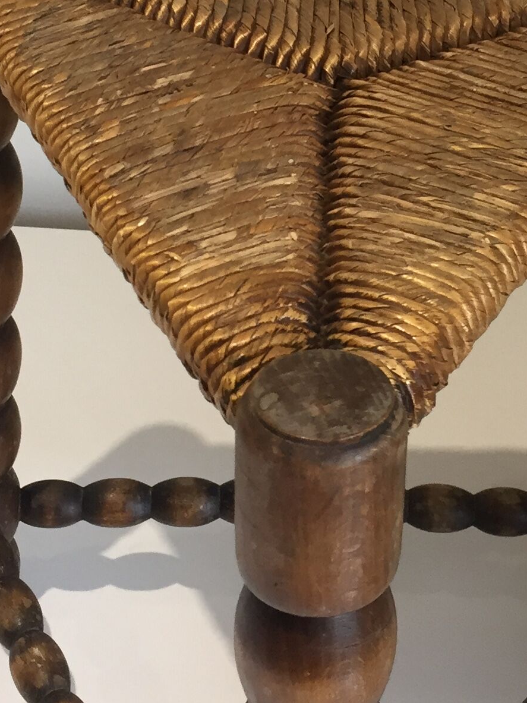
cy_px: 86
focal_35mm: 80
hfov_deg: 18.4
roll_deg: -2.7
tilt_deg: -34.5
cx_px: 334
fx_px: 1624
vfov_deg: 23.8
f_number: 2.2
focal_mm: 4.15
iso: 80
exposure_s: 1/33
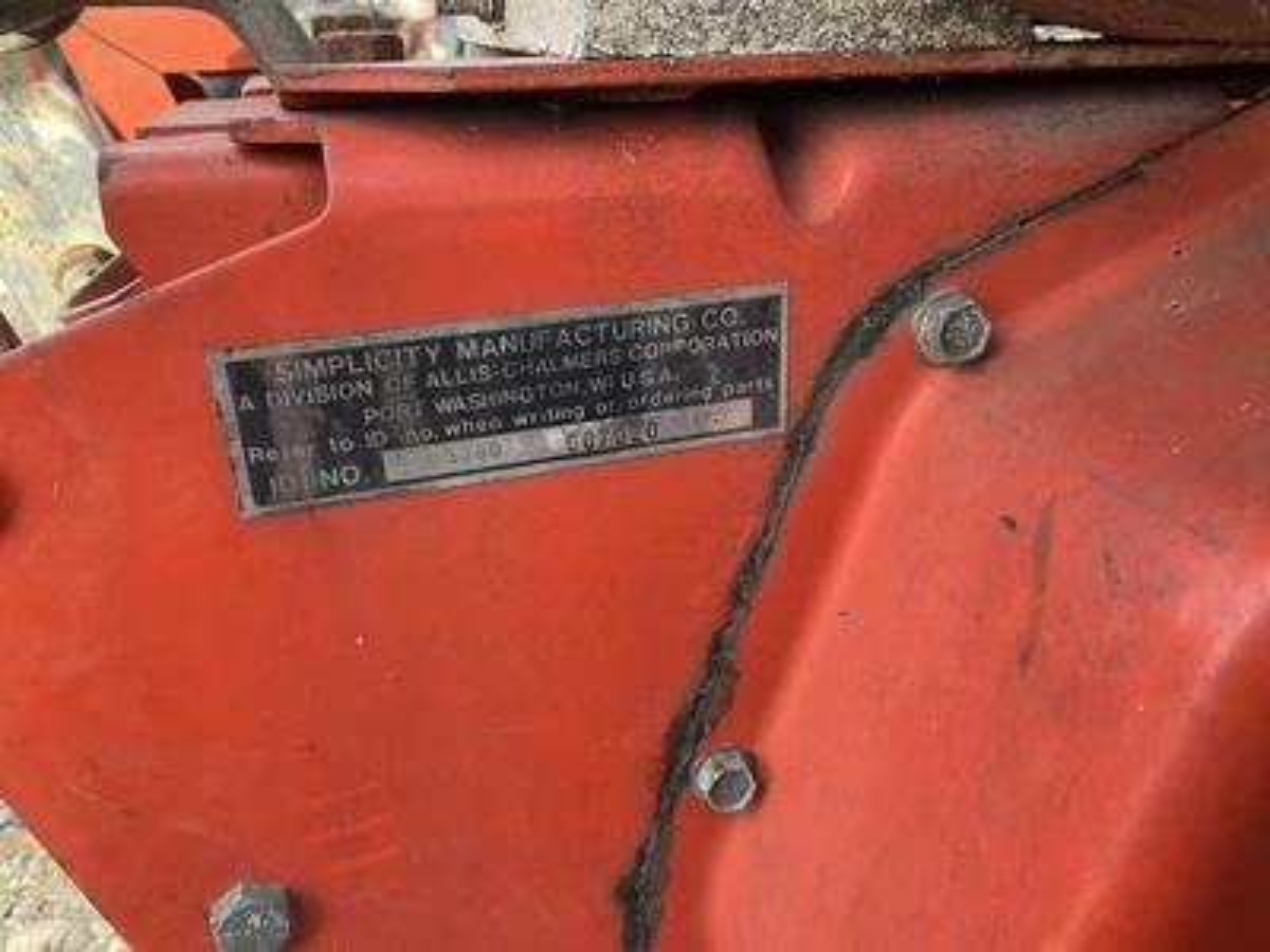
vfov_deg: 48.2
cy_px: 476
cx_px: 635
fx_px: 1064
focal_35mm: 29
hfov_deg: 61.7
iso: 40
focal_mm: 3
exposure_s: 1/122
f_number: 1.8
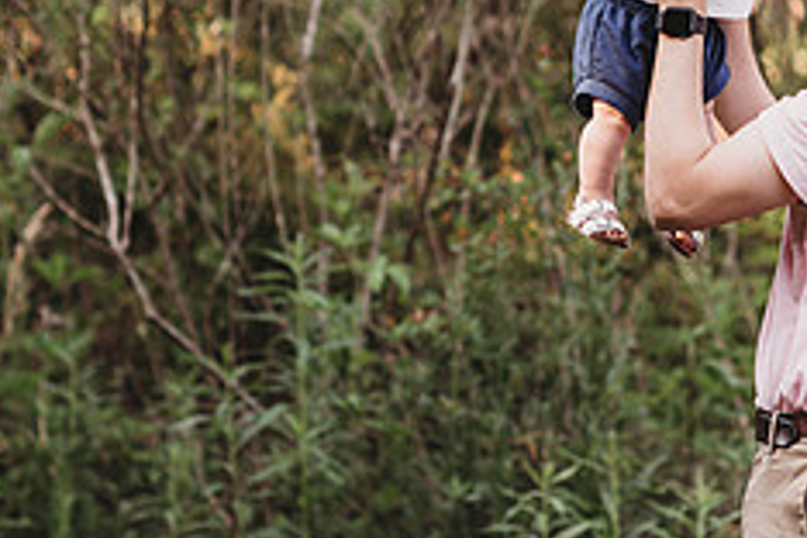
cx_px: 700
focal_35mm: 211
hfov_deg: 9.7
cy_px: 40
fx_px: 4730
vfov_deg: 6.5
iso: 100
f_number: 2.2
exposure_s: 1/250
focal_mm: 85
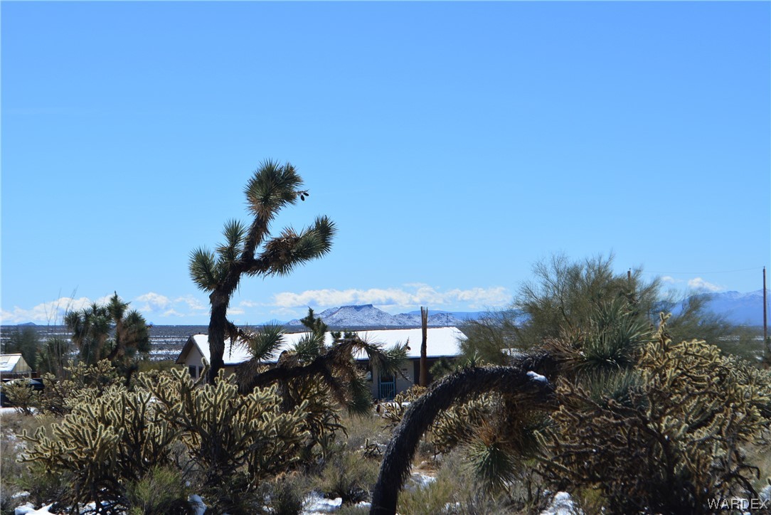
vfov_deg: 16.6
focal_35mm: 82
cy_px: 258
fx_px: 1768
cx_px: 386
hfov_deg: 24.6
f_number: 11
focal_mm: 55
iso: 200
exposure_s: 1/500
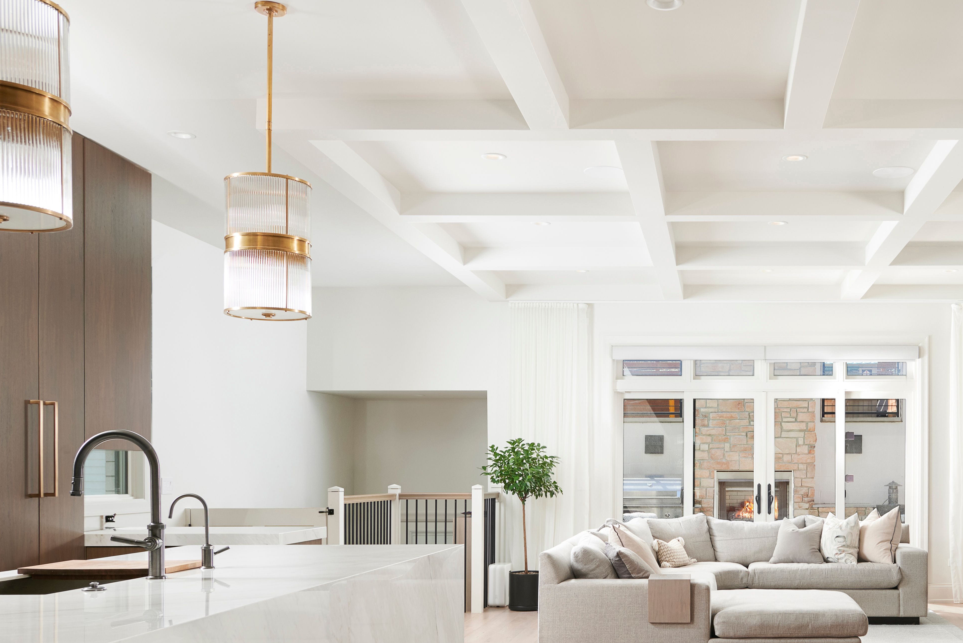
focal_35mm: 39
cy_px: 484
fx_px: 1044
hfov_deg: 47.6
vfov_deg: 33.5
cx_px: 730
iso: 200
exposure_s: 1/30
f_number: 8
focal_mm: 25
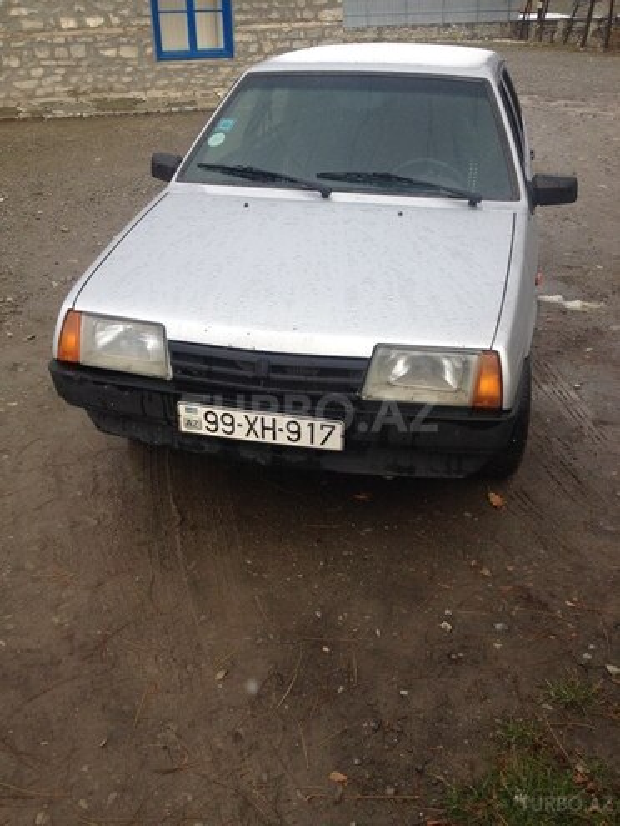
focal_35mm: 35
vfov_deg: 52.6
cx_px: 310
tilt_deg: -28.6
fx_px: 836
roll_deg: +0.9
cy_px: 413
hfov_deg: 40.7
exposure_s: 1/488
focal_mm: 4.28
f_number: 2.4
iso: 50
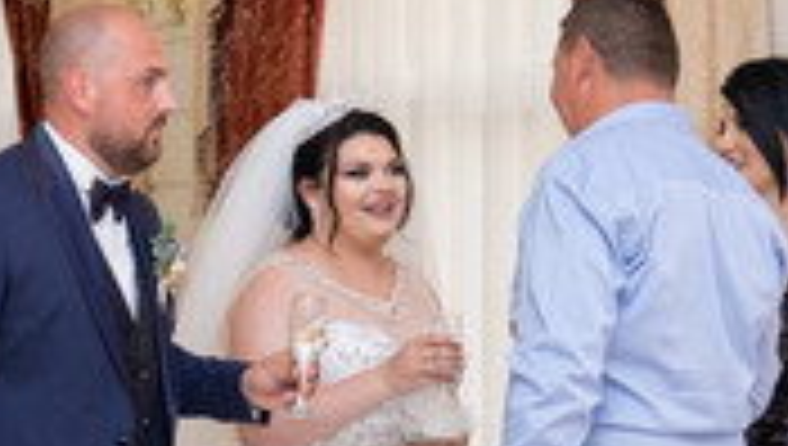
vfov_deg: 8.9
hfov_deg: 15.9
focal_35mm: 134
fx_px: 2804
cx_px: 162
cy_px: 660
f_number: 2
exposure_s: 1/250
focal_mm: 23
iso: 400
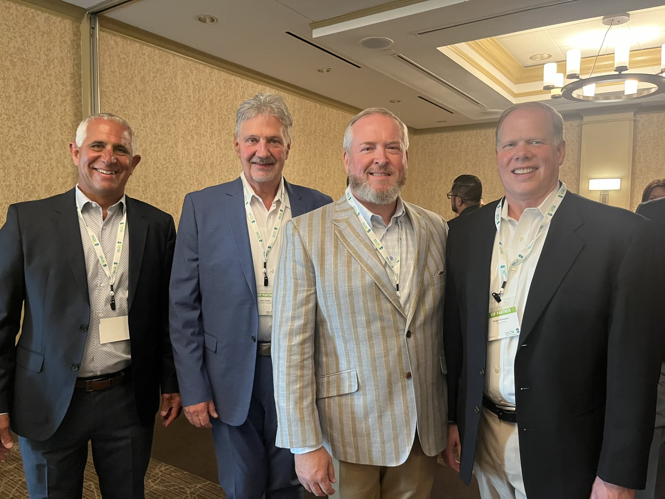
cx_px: 332
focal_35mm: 26
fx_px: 499
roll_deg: -1.6
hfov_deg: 67.3
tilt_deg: -1.8
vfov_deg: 53.1
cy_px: 250
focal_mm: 5.1
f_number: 1.6
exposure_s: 1/40
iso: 500
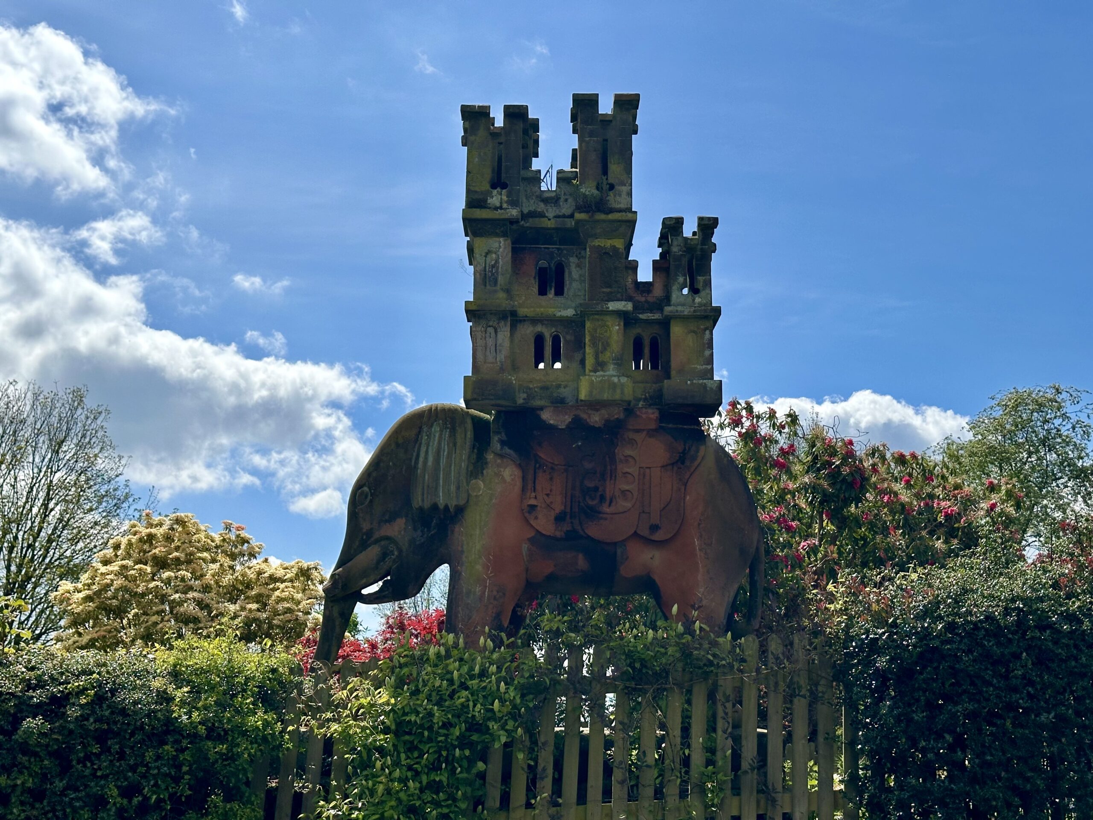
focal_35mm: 48
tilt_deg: +14.3
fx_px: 1516
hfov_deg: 39.7
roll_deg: -2.7
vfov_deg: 30.3
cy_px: 410
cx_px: 546
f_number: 1.78
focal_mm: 6.86
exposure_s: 1/8929
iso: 64
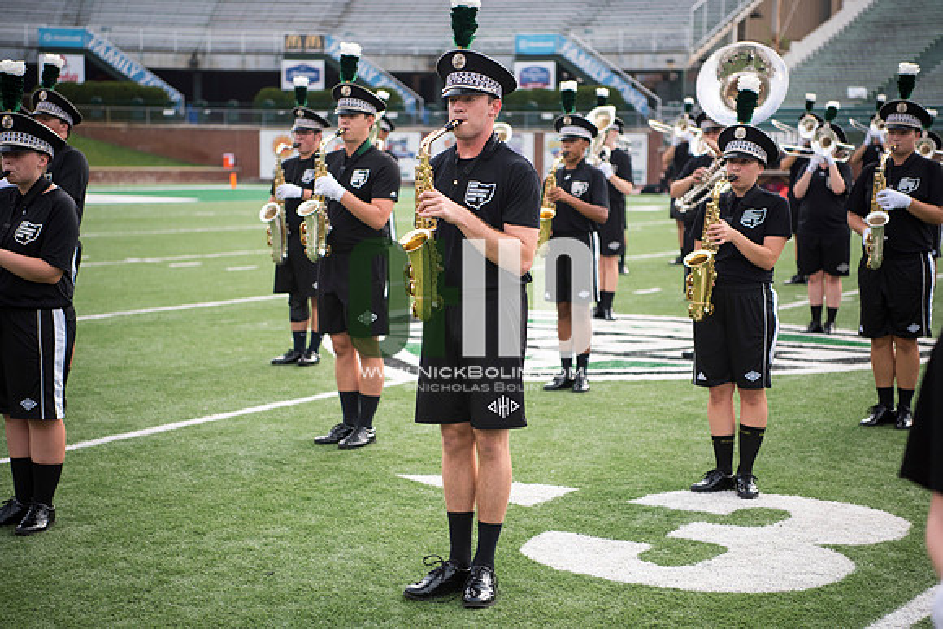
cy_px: 314
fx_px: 1834
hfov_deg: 28.8
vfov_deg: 19.5
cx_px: 472
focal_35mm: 70
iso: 400
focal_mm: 70
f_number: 2.8
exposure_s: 1/2000
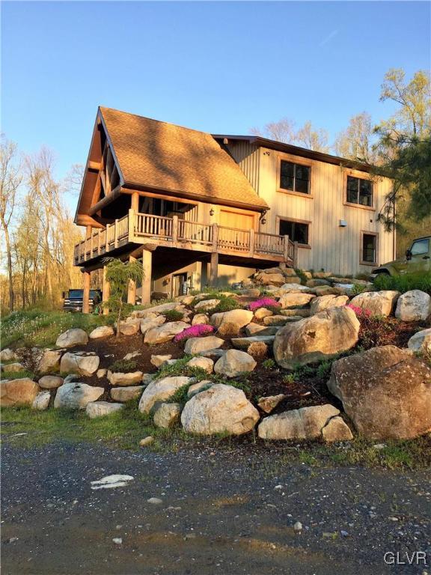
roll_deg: -1.3
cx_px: 216
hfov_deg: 48.2
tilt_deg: +4.2
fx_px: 481
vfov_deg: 61.7
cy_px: 288
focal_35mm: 29
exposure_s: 1/399
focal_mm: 4.15
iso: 32
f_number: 2.2
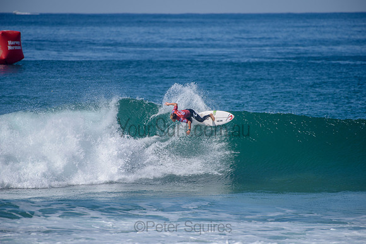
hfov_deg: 4.1
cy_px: 122
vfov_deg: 2.8
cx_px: 183
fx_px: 5084
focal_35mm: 500
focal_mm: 500
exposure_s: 1/2000
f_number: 5.6
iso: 160
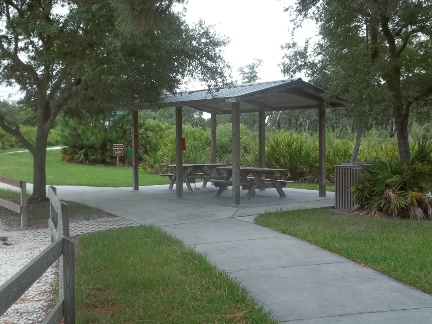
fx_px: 562
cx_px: 233
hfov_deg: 42.0
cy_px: 143
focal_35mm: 45
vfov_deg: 32.2
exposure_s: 1/60
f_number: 3.3
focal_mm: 5.9
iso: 64
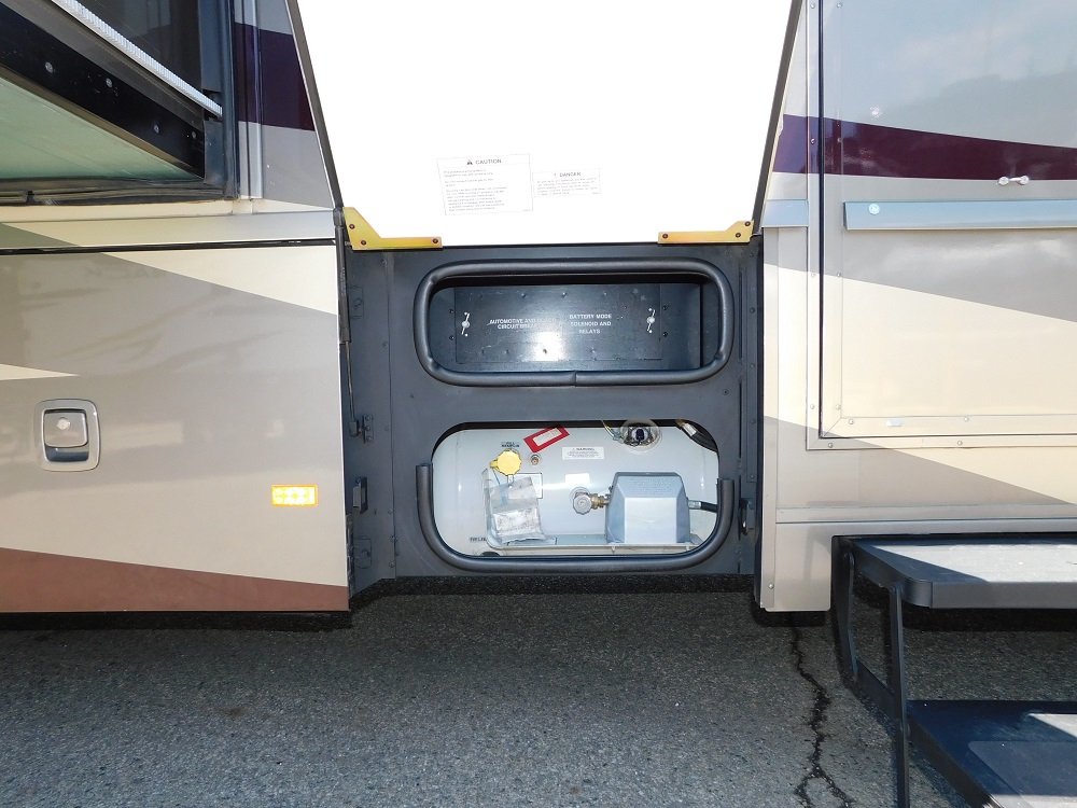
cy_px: 404
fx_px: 716
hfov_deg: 73.9
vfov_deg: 58.9
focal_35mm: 23
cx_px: 538
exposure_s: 1/320
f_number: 3
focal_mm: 4
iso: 125
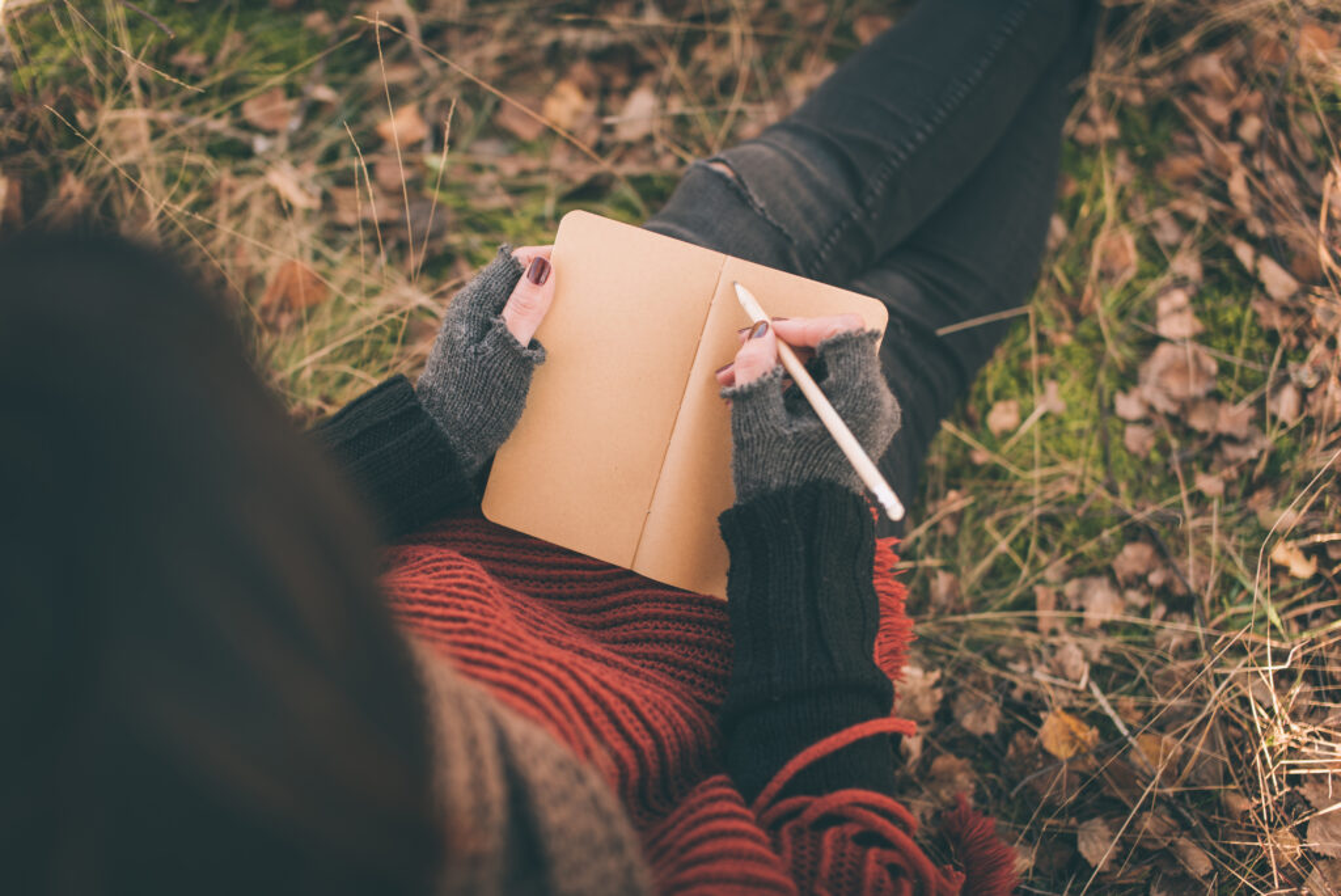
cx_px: 670
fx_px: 1863
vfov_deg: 27.0
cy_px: 448
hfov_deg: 39.6
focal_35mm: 50
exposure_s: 1/400
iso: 200
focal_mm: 50
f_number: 2.2
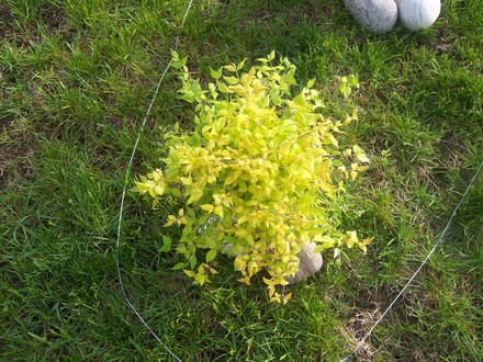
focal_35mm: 38
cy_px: 181
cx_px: 242
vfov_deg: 37.7
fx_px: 530
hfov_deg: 49.0
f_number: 2.8
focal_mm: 8
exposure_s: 1/700
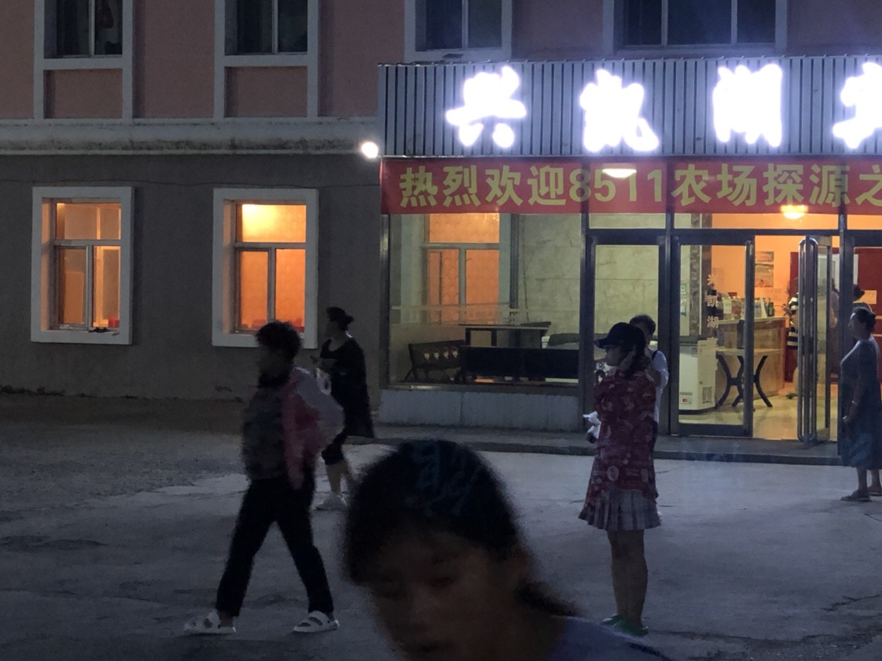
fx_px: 2166
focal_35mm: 85
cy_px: 302
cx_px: 717
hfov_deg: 22.7
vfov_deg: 17.4
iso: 160
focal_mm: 6
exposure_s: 1/11
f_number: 2.4
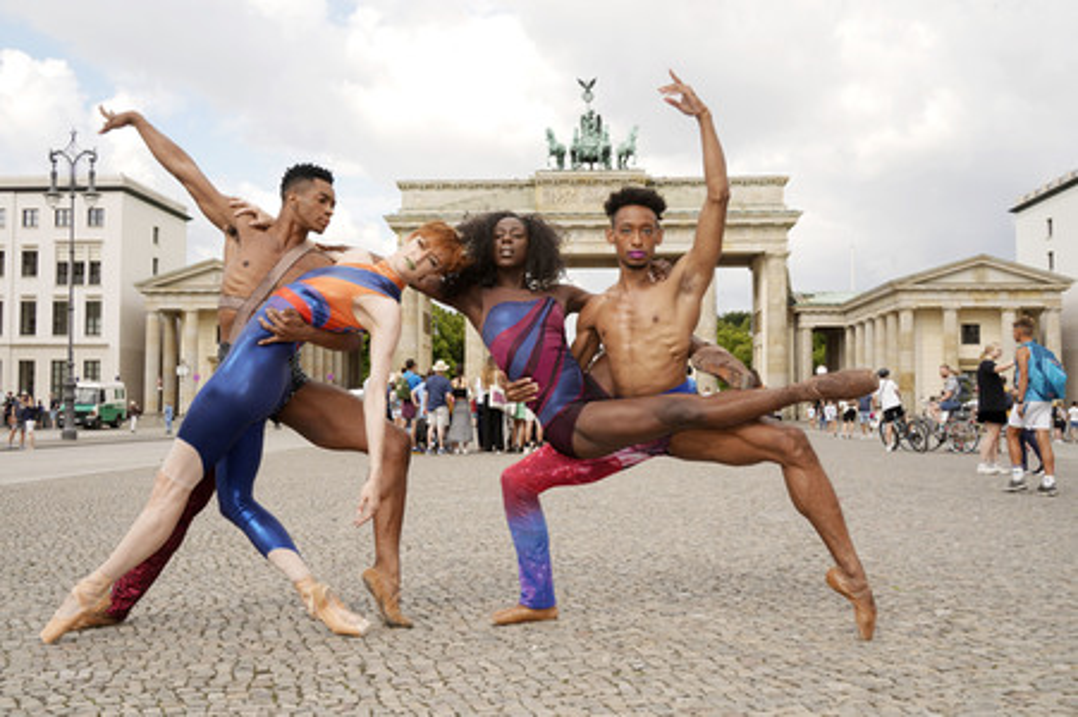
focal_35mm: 34
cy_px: 358
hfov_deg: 55.8
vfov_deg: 38.8
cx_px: 539
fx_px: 1017
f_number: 8
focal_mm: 34
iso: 50
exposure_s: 1/100
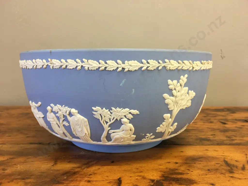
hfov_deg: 61.7
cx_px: 124
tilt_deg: -5.5
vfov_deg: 48.2
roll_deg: -0.6
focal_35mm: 29
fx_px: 208
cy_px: 93
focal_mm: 4.15
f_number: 2.2
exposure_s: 1/17
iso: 64
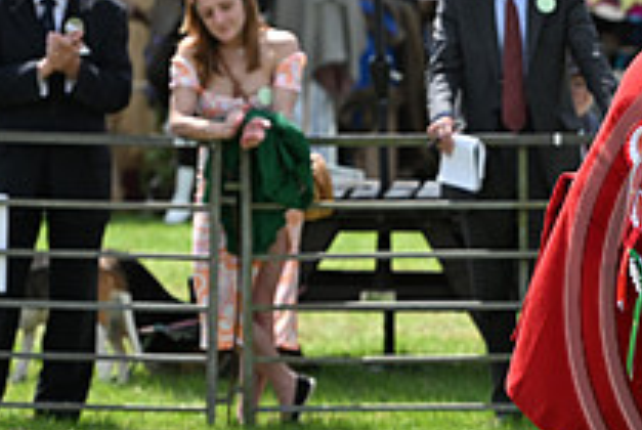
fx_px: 6429
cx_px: 848
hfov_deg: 5.7
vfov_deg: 3.8
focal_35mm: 360
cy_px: 256
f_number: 4.5
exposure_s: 1/1250
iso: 250
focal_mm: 130
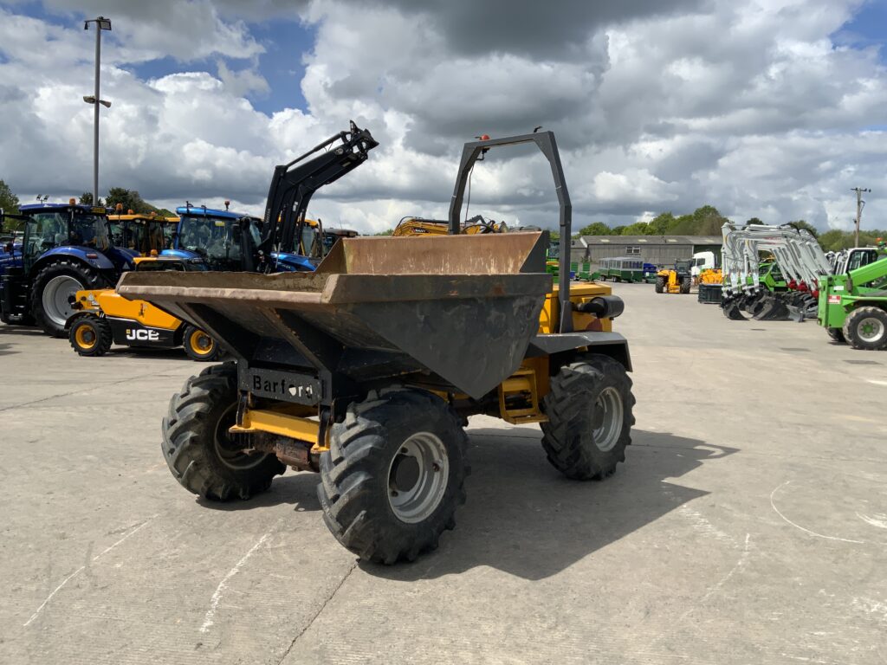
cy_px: 332
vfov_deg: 48.2
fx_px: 743
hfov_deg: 61.7
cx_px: 444
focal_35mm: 29
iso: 20
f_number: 1.8
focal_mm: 3
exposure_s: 1/2538
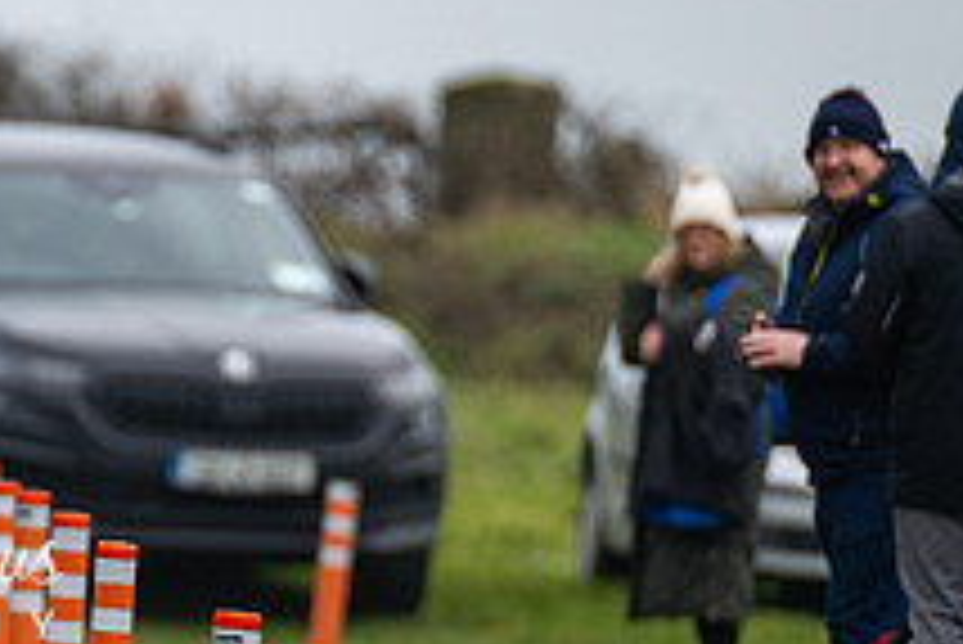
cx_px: -243
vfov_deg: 1.1
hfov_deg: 1.7
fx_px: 32602
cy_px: 482
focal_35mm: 1218
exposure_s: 1/1600
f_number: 2.8
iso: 280
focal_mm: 300
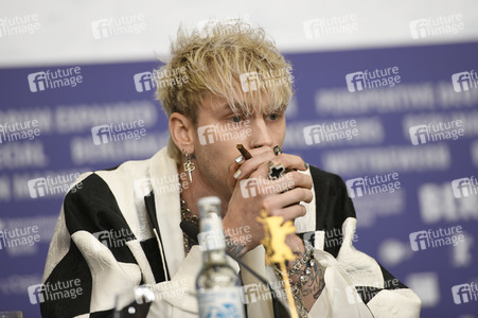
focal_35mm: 200
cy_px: 159
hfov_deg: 10.3
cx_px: 239
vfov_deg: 6.9
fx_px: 2654
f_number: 3.5
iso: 1000
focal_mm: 200
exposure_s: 1/200
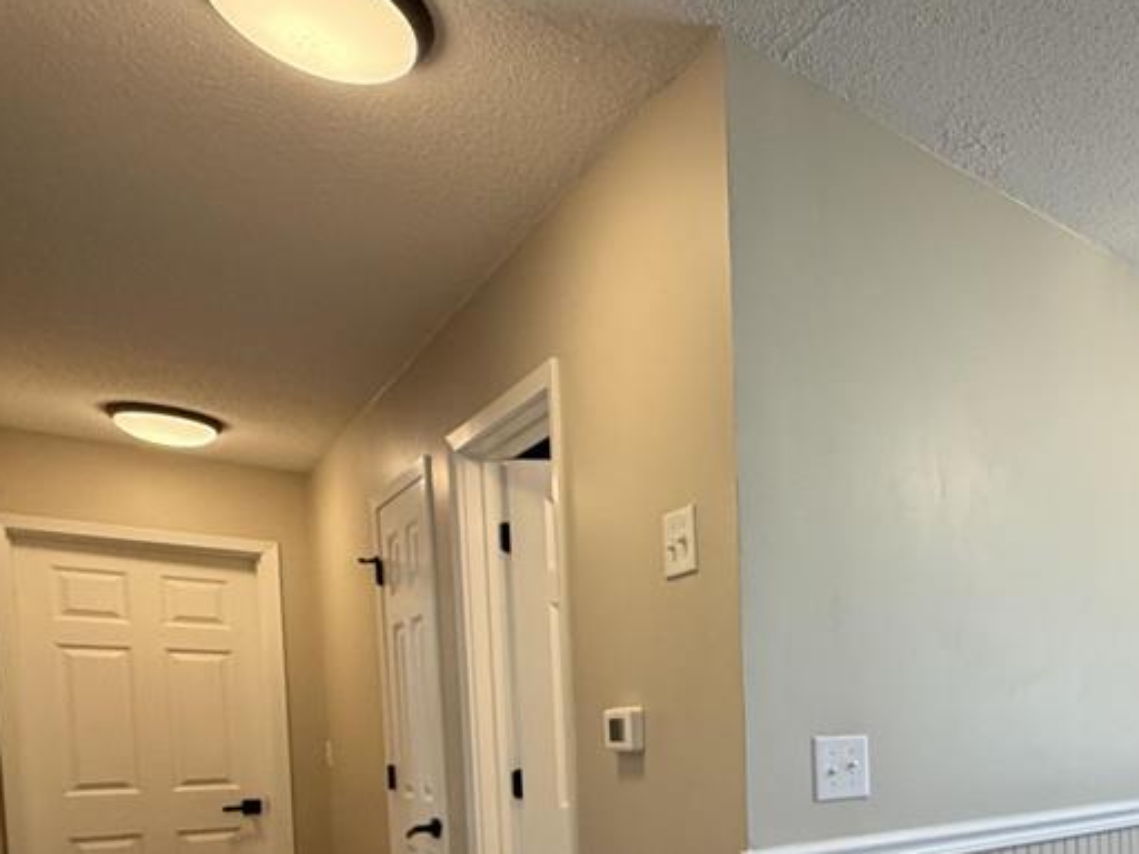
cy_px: 774
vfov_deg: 45.0
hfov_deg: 55.2
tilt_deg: -3.2
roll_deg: +0.7
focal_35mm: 28
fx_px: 921
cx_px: 1023
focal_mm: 2.22
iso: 200
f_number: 2.2
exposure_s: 1/120
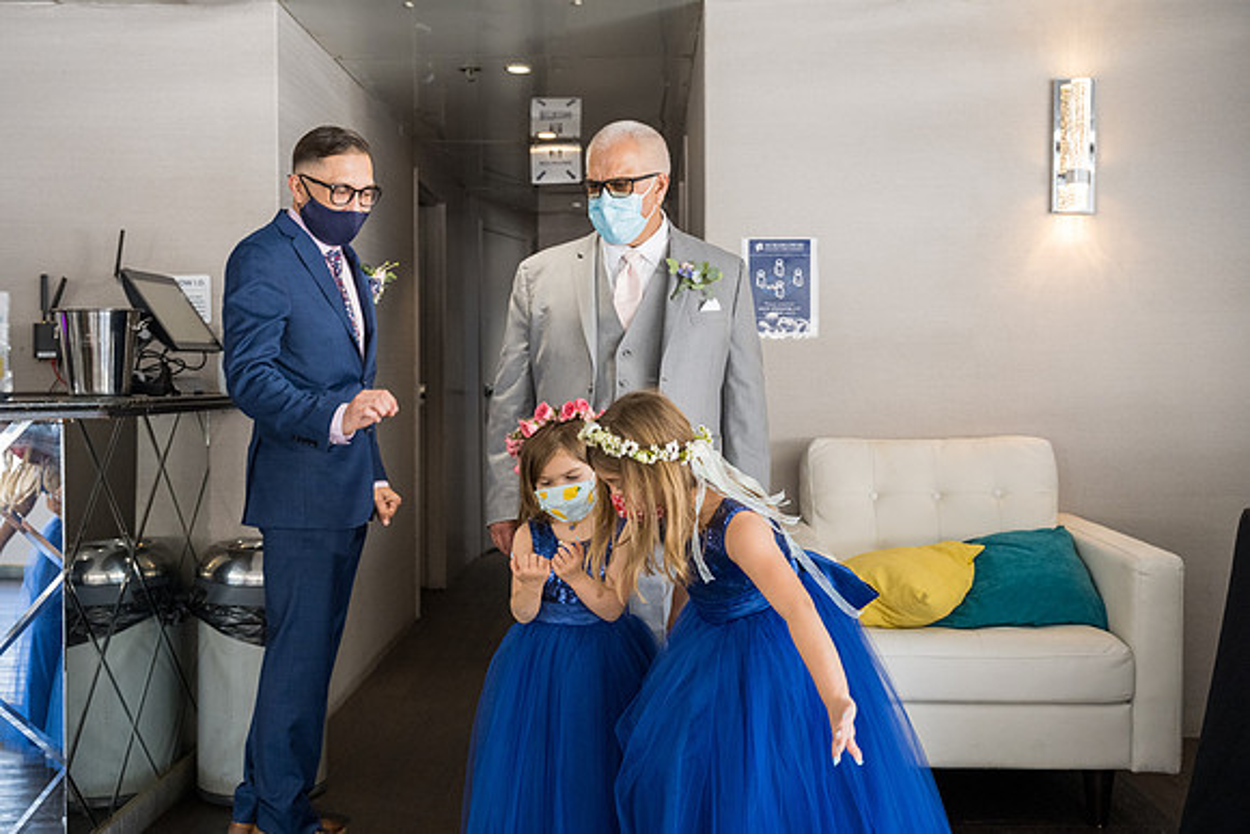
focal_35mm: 41
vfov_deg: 32.6
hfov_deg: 47.4
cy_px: 417
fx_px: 1424
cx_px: 625
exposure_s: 1/200
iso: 1600
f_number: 5
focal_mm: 41
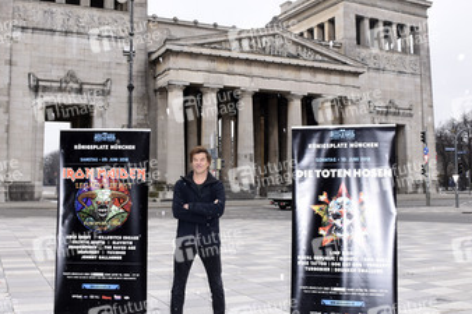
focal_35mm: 36
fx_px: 472
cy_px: 141
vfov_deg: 36.8
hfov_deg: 53.1
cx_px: 227
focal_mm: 18
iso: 200
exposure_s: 1/160
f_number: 6.3
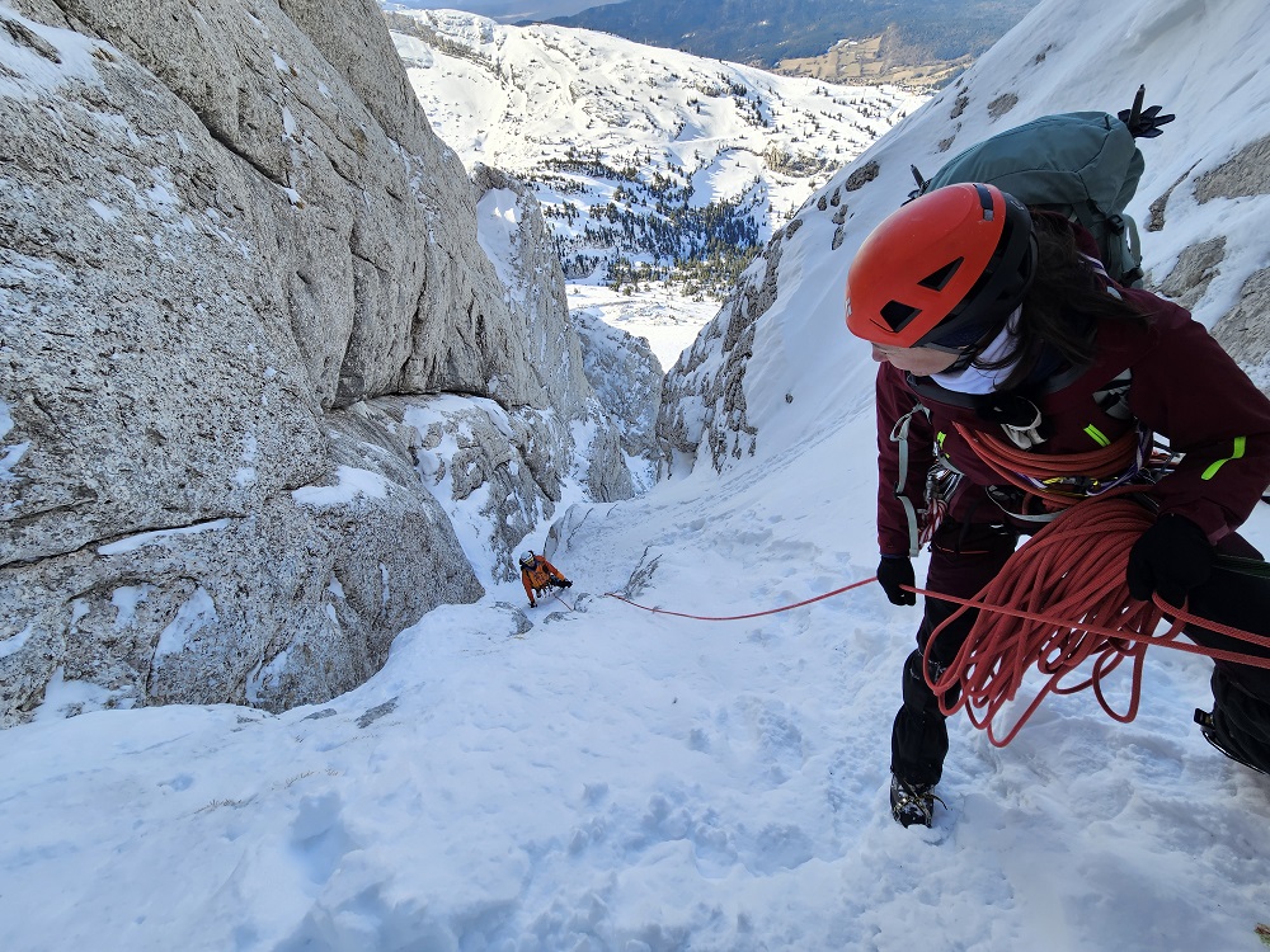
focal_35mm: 13
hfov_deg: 106.2
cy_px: 476
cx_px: 635
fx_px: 477
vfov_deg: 89.9
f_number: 2.2
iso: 50
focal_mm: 2.2
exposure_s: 1/443
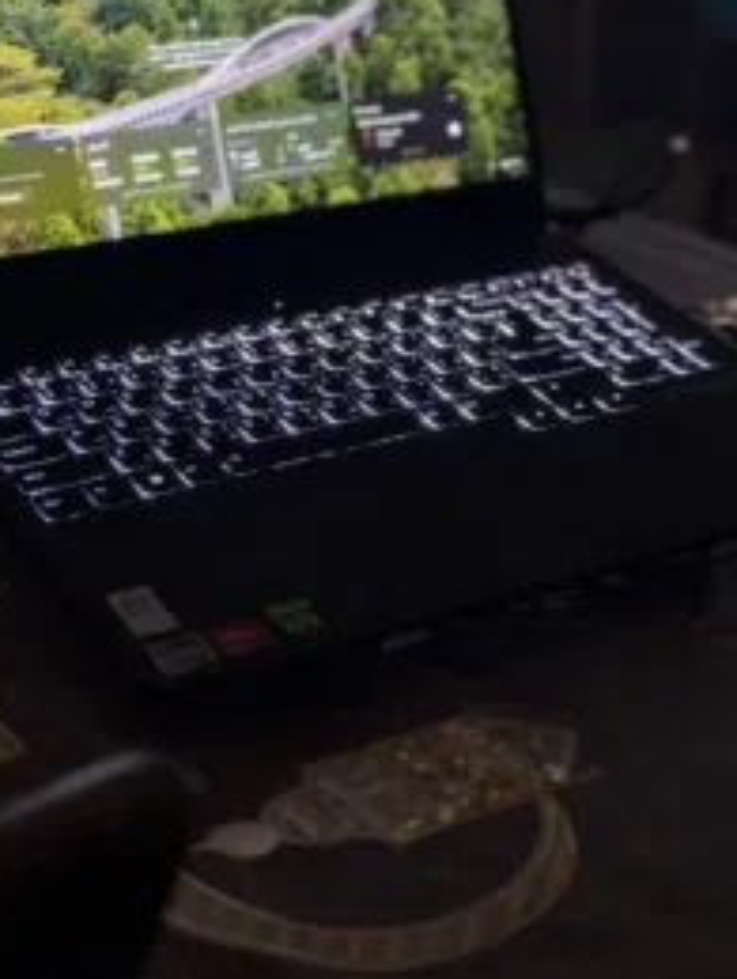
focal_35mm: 74
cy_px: 310
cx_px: 340
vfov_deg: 26.1
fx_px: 2096
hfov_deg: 19.9
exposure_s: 1/30
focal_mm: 6.76
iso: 640
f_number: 1.78
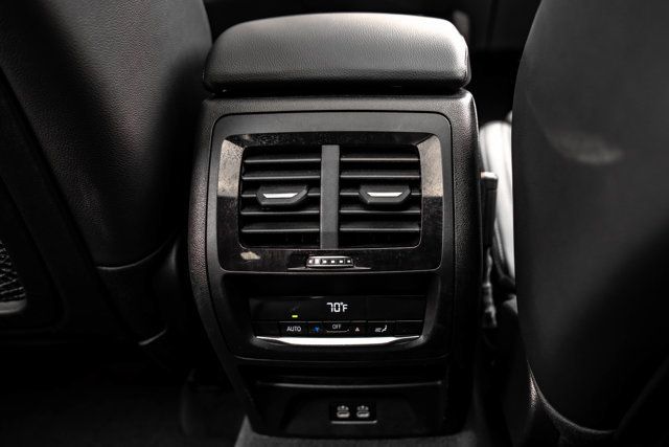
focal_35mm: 29
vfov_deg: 44.6
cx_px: 407
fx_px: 543
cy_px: 240
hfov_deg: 62.6
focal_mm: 24
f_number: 3.5
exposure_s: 1/200
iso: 640
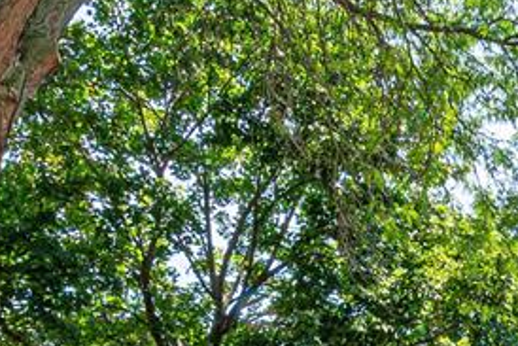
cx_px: 518
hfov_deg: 32.7
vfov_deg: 20.2
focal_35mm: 56
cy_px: 545
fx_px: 806
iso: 200
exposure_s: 1/100
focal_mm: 10
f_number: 14
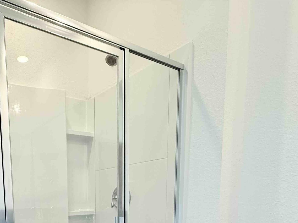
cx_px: 59
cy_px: 230
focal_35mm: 29
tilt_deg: -5.7
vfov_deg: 41.1
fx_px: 250
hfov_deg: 57.1
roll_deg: +1.8
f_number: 2.2
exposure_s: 1/120
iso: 125
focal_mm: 2.22
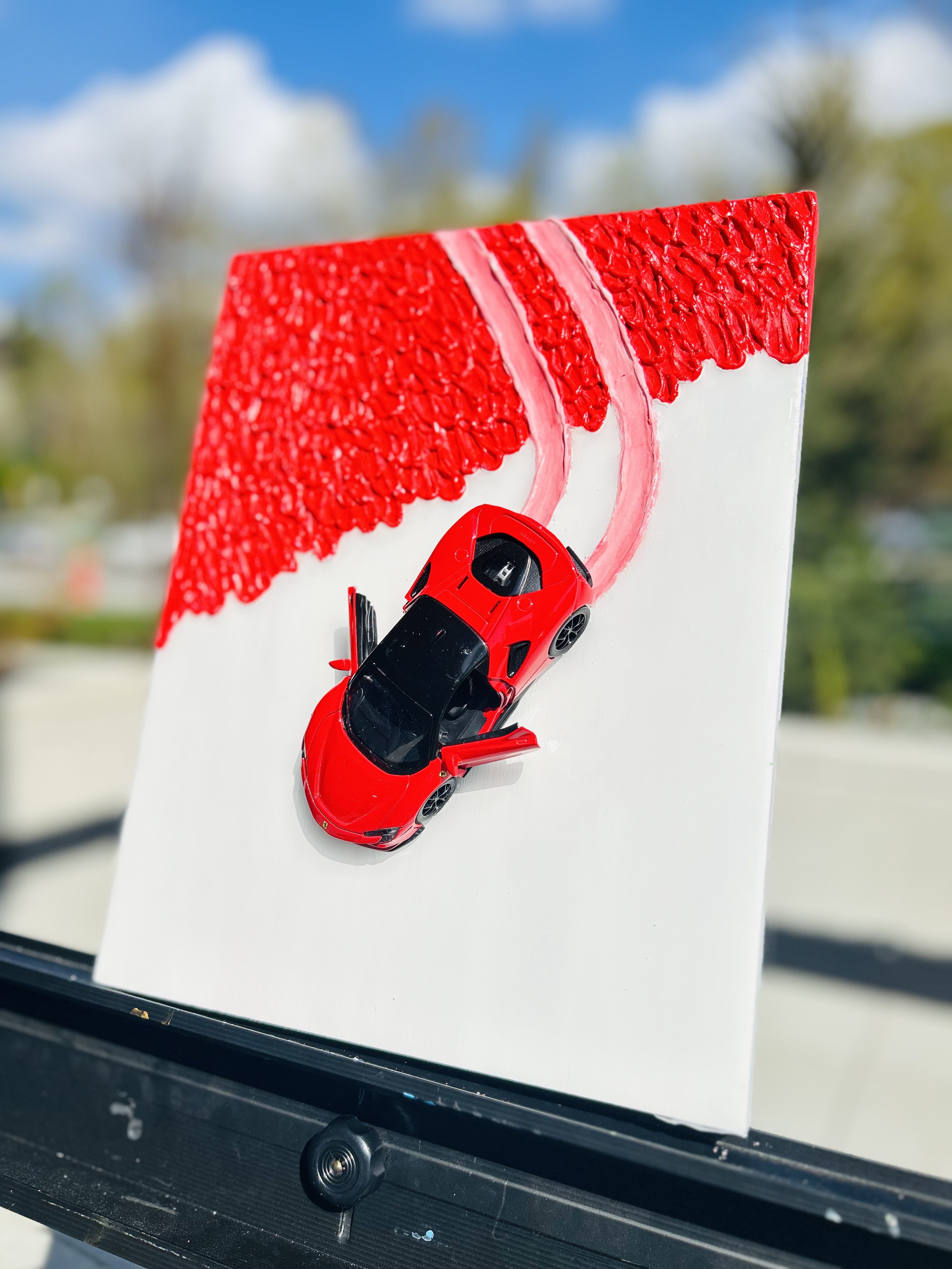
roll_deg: -1.2
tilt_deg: -5.4
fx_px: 953
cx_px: 476
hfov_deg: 53.1
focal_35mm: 26
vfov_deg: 67.3
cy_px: 634
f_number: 1.5
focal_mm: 5.7
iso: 50
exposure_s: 1/4831
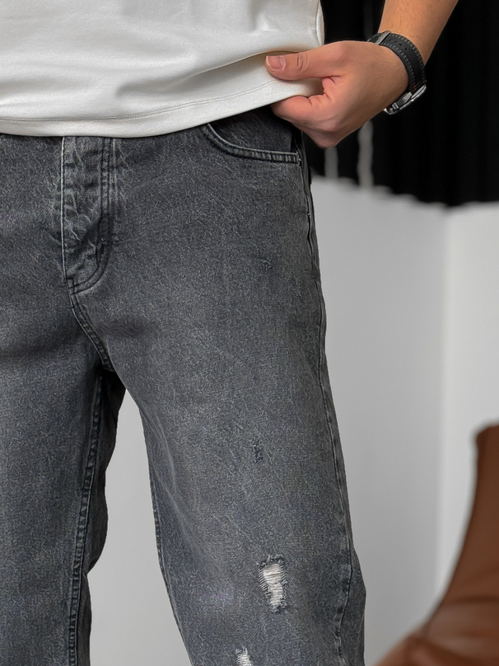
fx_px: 1826
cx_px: 151
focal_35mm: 95
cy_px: 568
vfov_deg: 20.3
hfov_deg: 15.5
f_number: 1.8
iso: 80
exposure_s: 1/140
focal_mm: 6.86
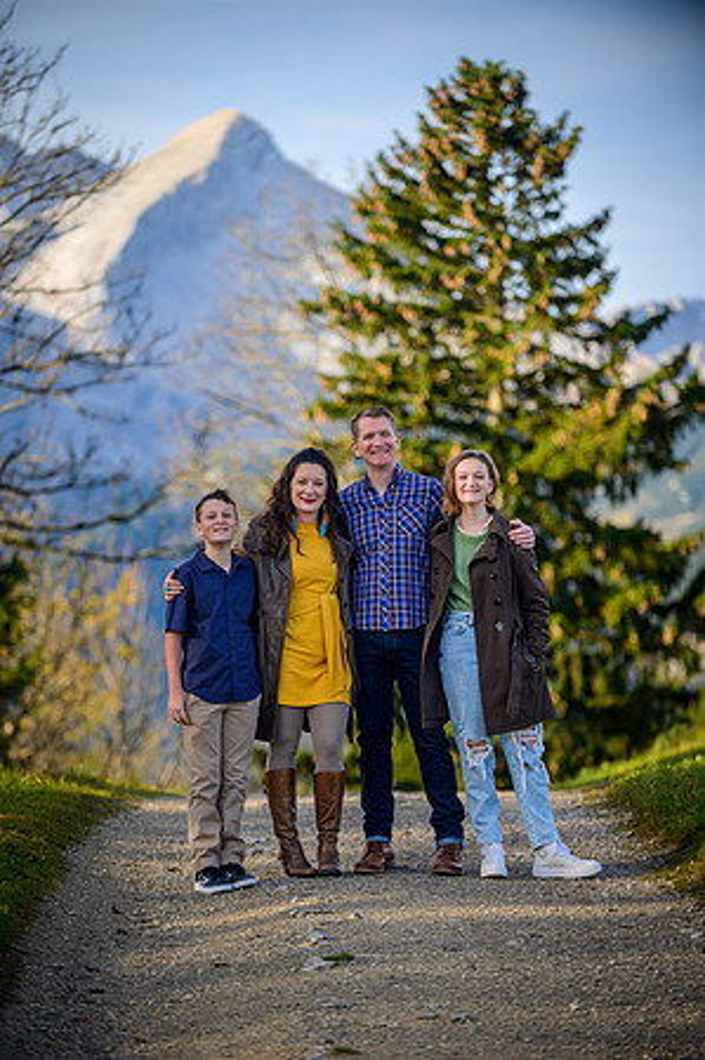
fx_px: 3975
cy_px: 530
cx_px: 352
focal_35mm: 135
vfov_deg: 15.2
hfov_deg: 10.1
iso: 100
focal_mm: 135
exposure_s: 1/1000
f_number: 3.2
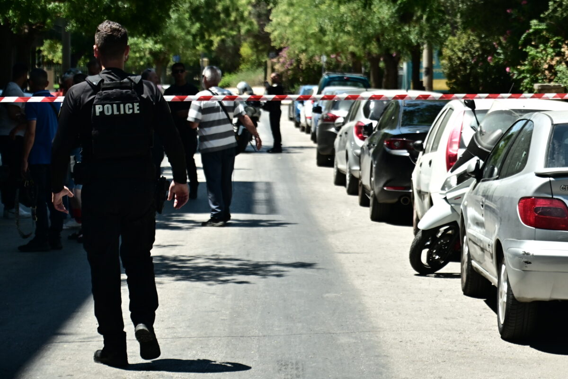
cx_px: 284
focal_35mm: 105
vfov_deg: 13.0
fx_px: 1657
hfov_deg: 19.5
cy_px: 190
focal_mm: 70
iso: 400
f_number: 4
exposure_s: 1/2500
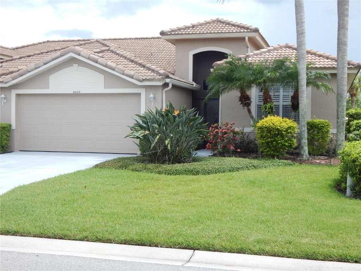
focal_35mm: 54
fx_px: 563
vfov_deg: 27.0
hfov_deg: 35.5
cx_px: 180
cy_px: 136
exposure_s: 1/500
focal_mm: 9.7
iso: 125
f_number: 3.8
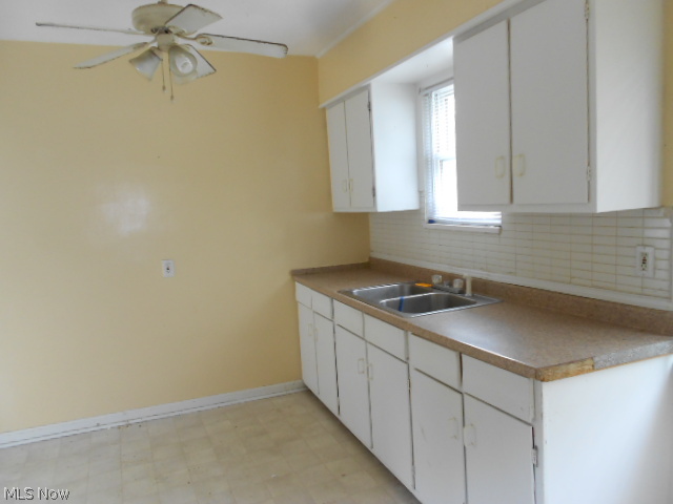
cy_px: 252
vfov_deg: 53.1
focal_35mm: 26
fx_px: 505
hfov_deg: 67.3
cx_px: 336
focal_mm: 4.6
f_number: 3.2
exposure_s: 1/30
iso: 200
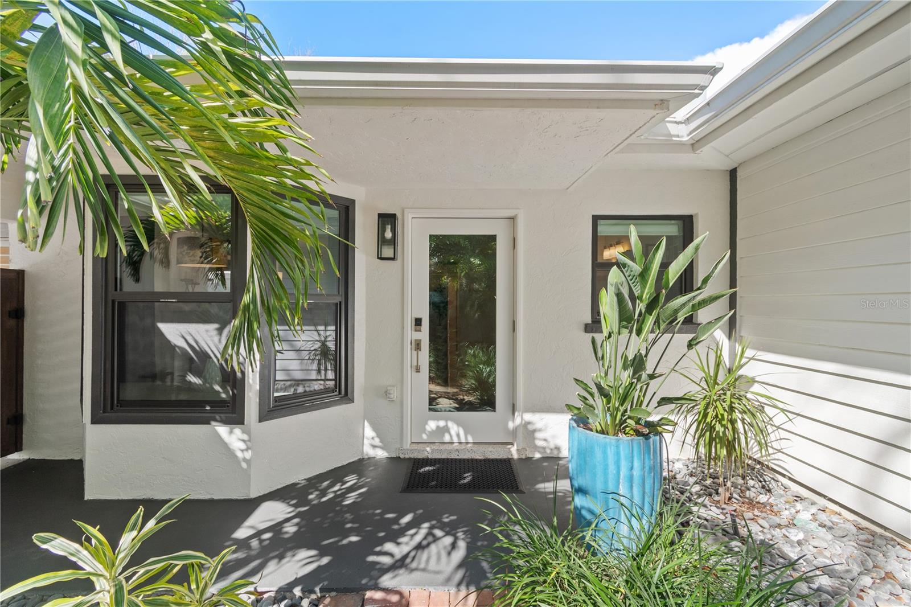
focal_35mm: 15
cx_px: 456
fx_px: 379
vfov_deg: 77.3
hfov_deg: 100.4
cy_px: 304
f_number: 7.1
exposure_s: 1/60
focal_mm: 10
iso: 100
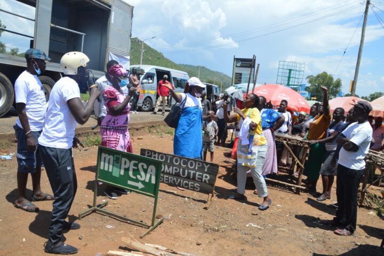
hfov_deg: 67.4
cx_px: 192
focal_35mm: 27
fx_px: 288
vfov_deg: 47.9
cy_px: 128
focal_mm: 18
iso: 100
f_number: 8
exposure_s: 1/250
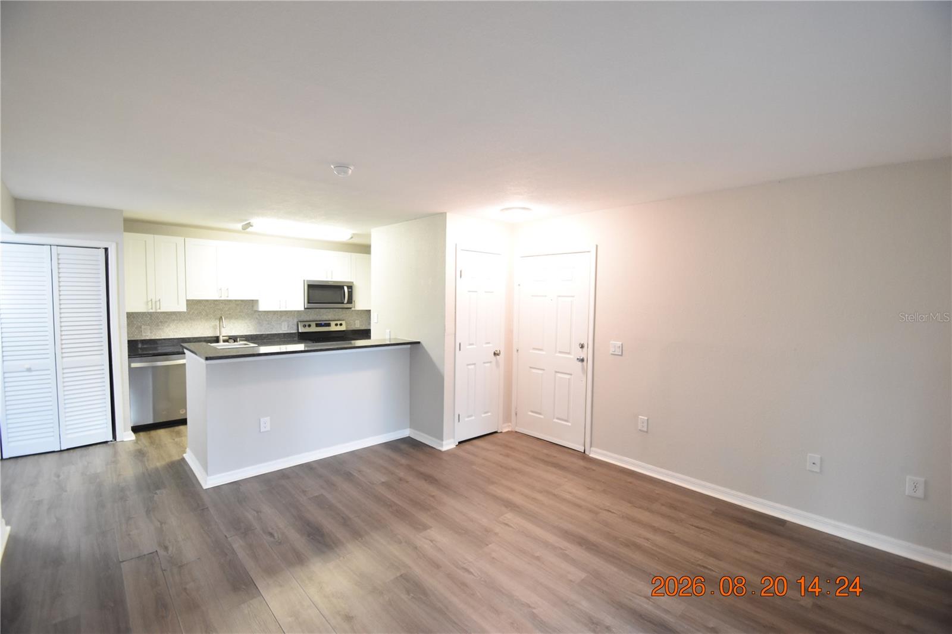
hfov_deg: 100.4
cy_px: 317
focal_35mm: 15
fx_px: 397
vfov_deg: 77.3
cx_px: 476
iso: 2000
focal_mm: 10
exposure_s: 1/60
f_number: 3.5
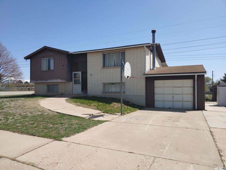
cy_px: 85
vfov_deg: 54.9
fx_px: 163
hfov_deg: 69.4
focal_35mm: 25
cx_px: 113
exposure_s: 1/3125
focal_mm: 4.23
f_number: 1.5
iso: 50
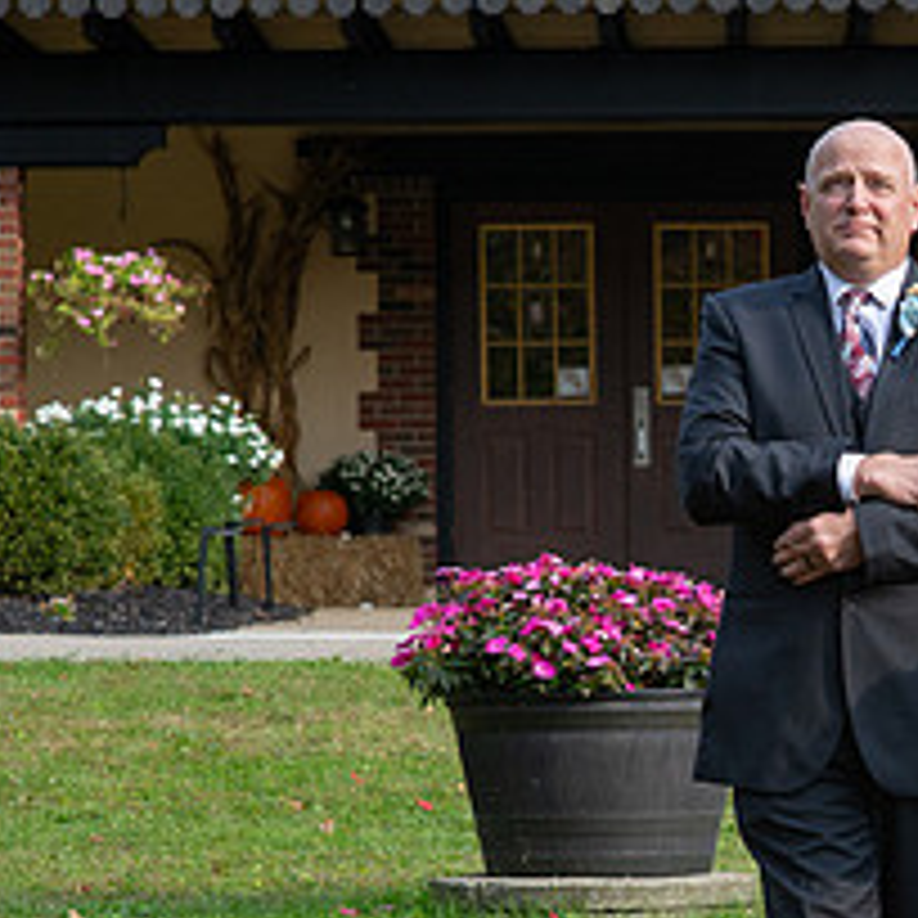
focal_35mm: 228
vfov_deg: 7.7
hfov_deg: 7.6
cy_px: 706
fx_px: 6841
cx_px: 952
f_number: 6.3
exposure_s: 1/1250
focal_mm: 85
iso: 640
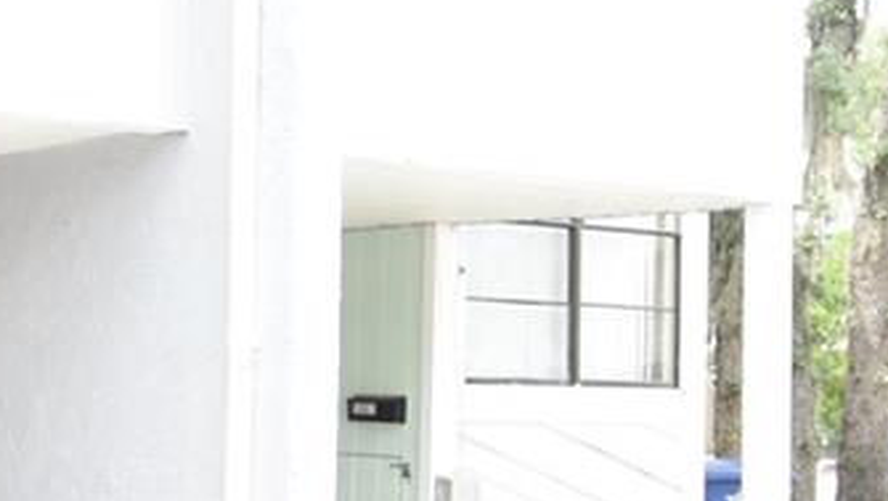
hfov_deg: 25.8
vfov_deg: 16.1
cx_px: -119
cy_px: 315
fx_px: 1767
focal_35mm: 75
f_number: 6.7
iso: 400
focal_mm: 10
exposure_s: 1/180
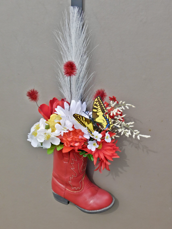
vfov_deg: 46.8
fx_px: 265
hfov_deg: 36.0
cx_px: 86
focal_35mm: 40
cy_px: 114
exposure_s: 1/800
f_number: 3.6
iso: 125
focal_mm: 7.1
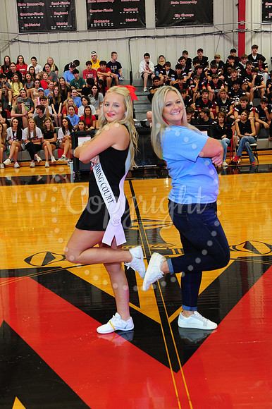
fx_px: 545
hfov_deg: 28.0
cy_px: 204
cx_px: 136
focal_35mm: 48
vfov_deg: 41.1
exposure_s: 1/60
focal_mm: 48
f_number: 7.1
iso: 2000
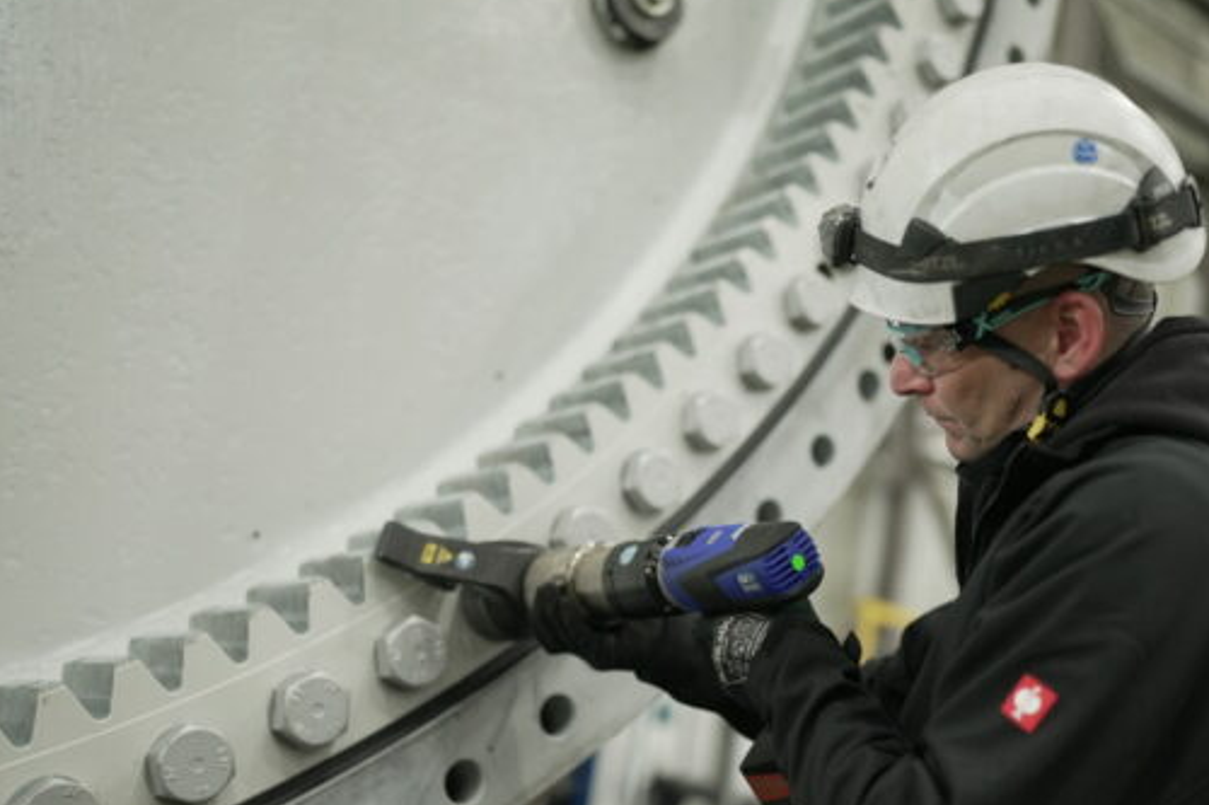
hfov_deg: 46.2
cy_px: 467
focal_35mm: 42
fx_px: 1410
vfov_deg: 31.8
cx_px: 701
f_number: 1.4
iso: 800
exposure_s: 1/80
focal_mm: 35
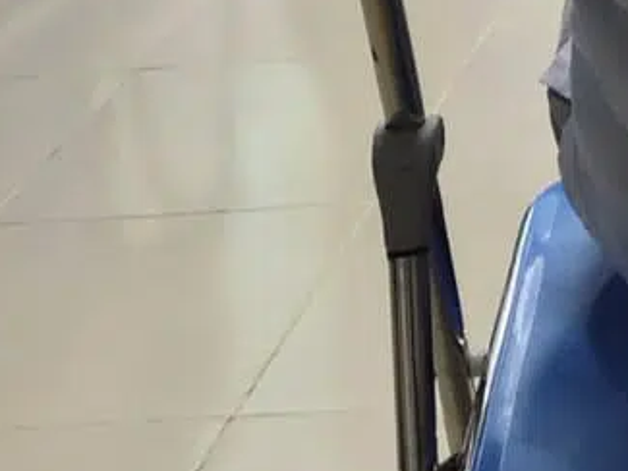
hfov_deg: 13.4
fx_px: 2468
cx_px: 1013
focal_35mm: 136
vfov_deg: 10.0
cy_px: -535
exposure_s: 1/100
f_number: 1.8
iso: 125
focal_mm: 5.4
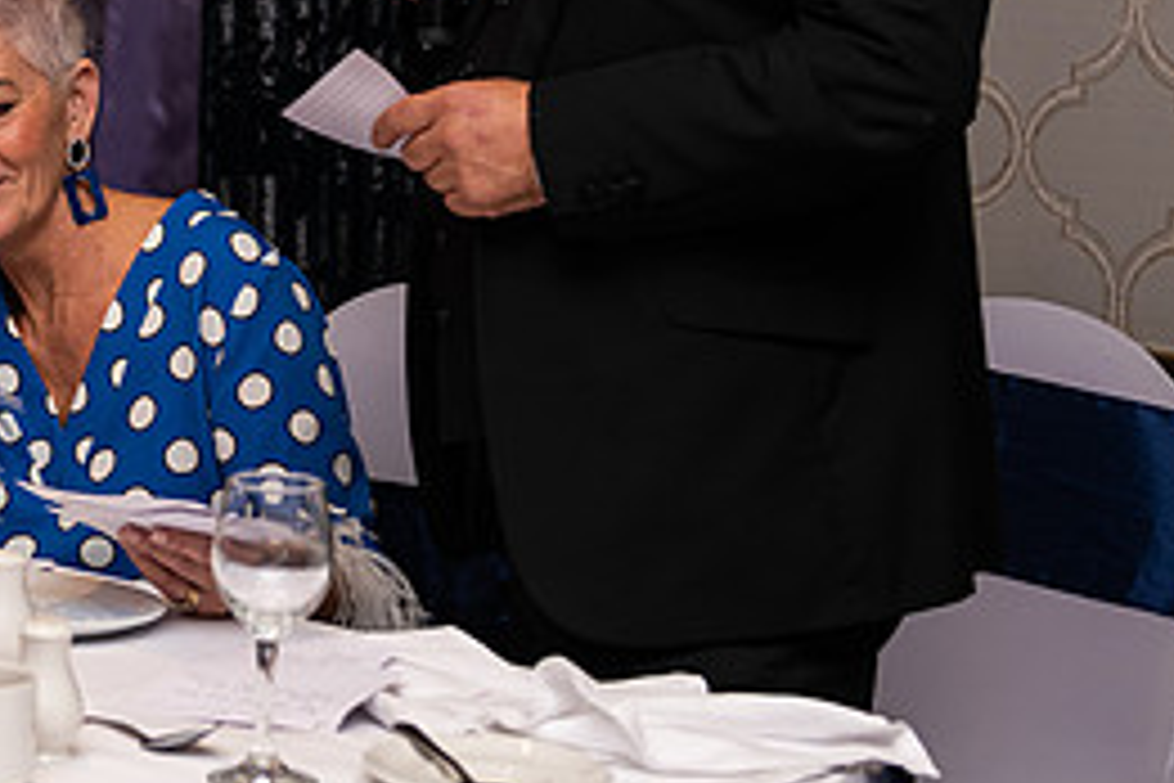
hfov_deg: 20.0
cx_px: 135
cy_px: 119
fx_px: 3261
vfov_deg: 13.6
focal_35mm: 100
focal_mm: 45
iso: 640
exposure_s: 1/160
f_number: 3.5
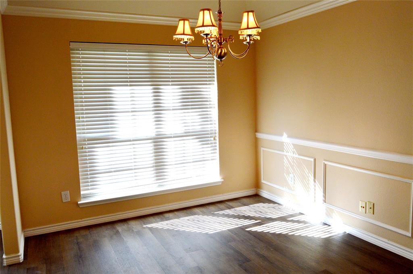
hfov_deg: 64.6
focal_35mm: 28
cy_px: 137
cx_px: 206
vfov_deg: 45.6
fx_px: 327
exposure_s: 1/80
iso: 400
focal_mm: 19
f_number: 8
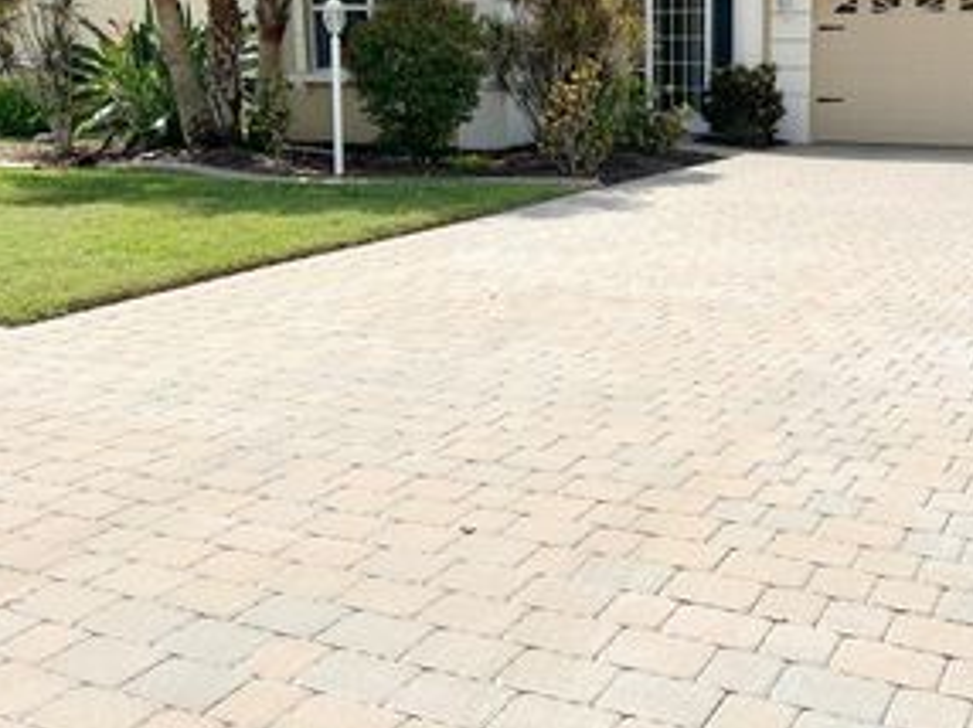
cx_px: 701
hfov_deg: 43.7
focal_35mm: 42
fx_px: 1180
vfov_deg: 33.9
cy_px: 226
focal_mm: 6.86
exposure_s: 1/9709
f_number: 1.78
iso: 80
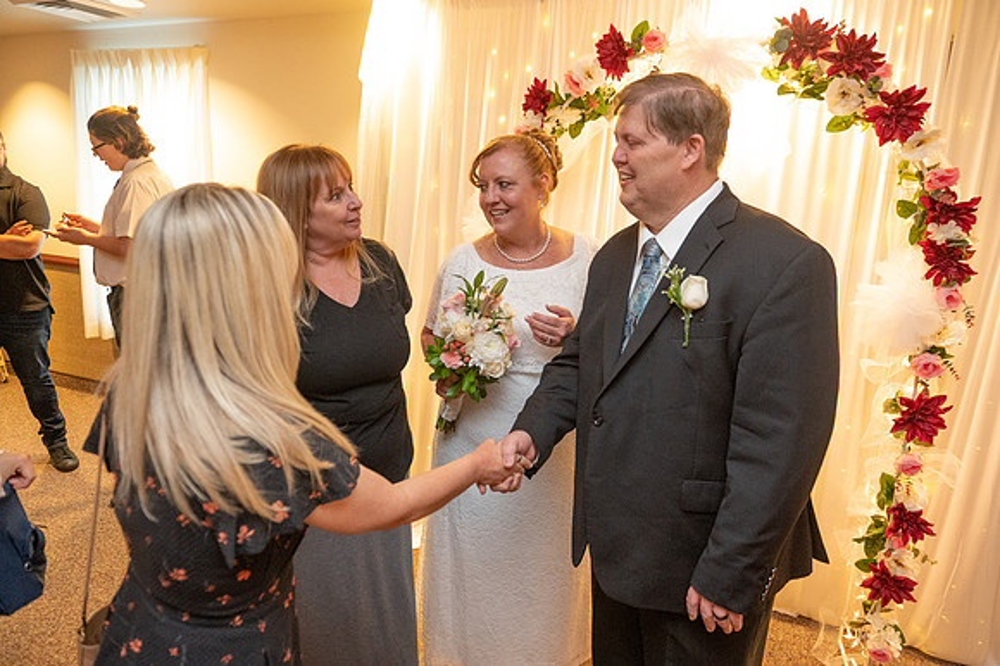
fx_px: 666
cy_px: 333
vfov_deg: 53.1
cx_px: 500
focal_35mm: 24
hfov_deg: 73.8
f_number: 3.5
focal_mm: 24
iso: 5000
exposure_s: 1/200
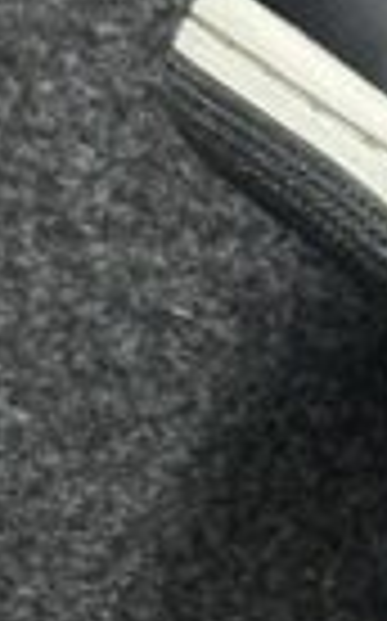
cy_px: 974
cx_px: 1224
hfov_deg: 4.3
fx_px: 4972
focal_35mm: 294
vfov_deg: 7.0
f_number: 1.78
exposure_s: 1/40
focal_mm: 6.86
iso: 250
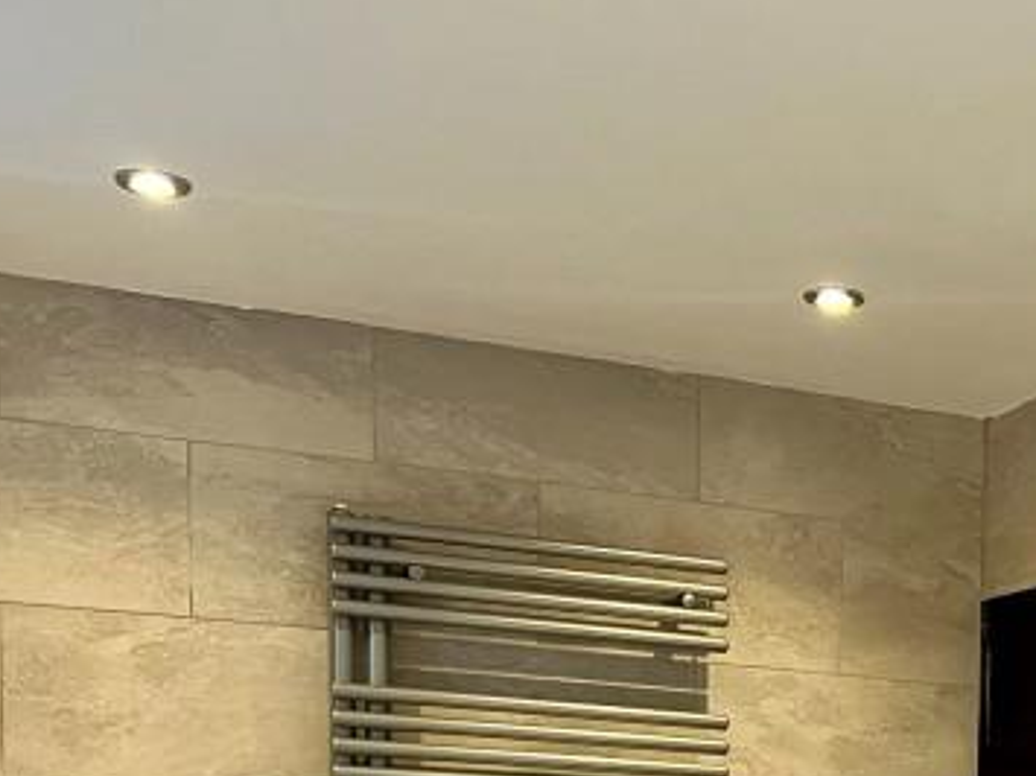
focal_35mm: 75
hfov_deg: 24.4
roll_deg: -1.2
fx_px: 2244
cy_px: 1097
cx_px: 1121
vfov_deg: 17.9
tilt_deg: -3.7
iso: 80
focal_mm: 5.7
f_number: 1.5
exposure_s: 1/50
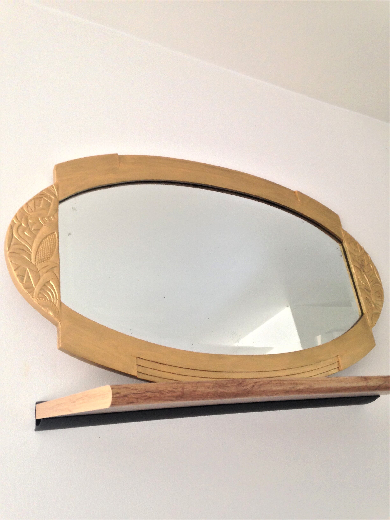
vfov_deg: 55.4
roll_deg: +4.4
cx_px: 195
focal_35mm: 33
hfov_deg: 42.9
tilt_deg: +18.1
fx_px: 496
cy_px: 260
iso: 100
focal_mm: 4.12
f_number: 2.4
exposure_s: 1/20
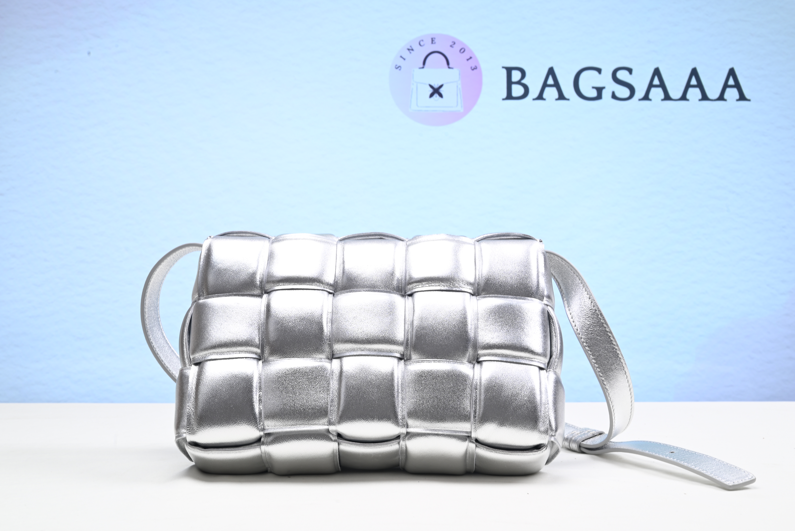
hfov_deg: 49.5
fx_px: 862
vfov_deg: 34.2
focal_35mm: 39
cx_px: 390
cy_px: 261
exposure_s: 1/2
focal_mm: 38
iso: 100
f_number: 16
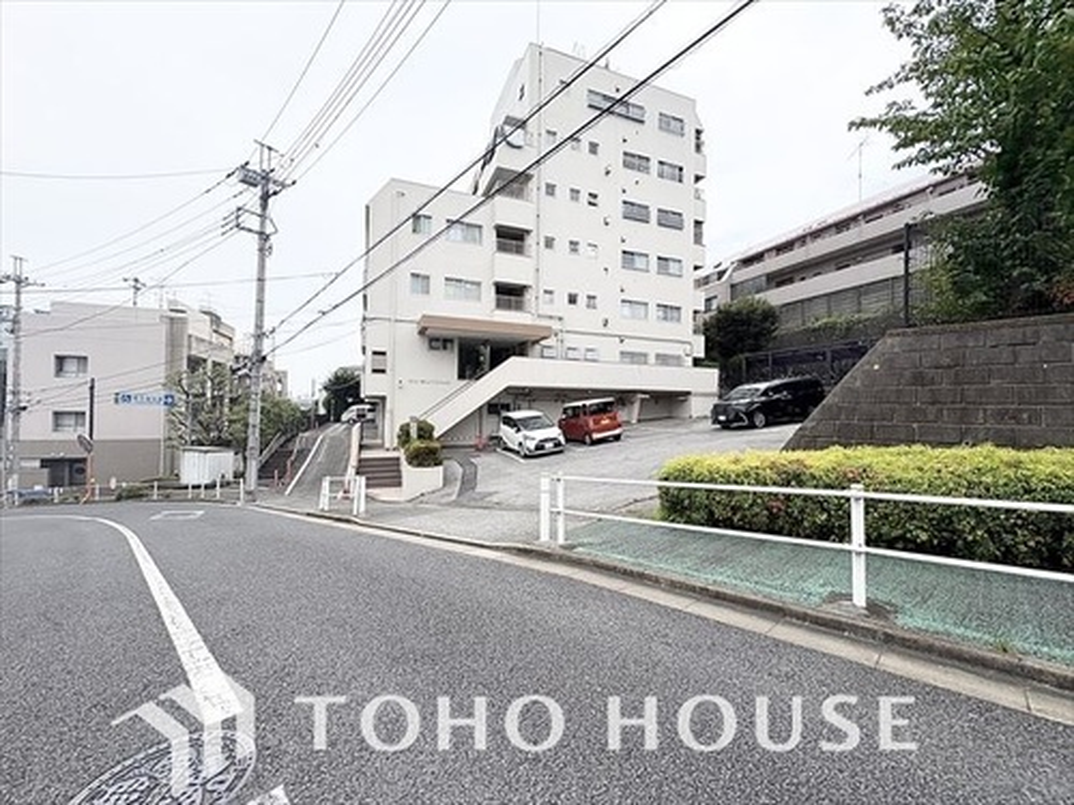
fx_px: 434
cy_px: 402
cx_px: 537
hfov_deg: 102.1
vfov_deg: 85.7
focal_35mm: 14
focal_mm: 2.22
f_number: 2.2
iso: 50
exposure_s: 1/1217
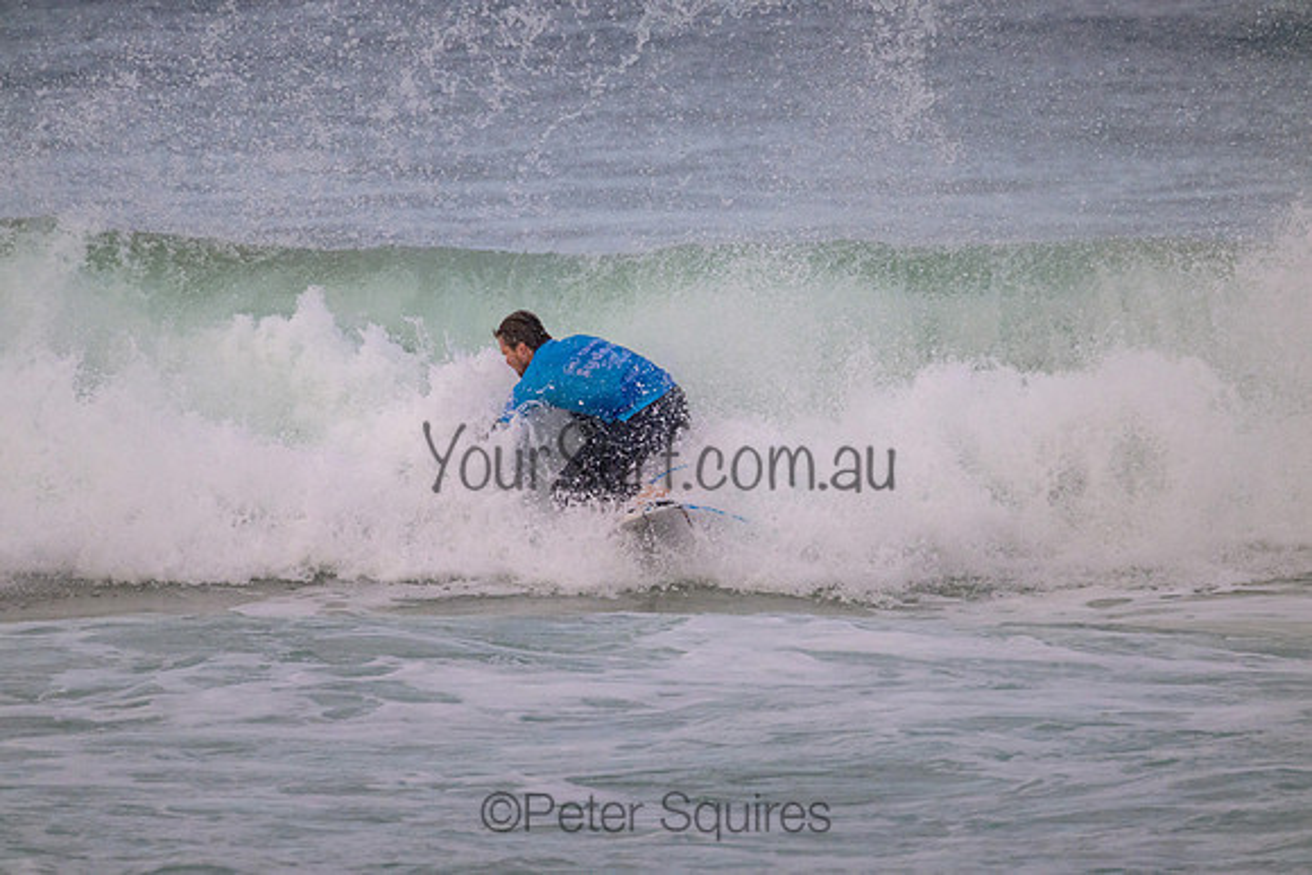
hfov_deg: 2.6
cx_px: 656
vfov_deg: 1.7
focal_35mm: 800
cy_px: 438
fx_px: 29161
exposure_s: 1/2000
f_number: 11
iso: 2200
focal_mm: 800
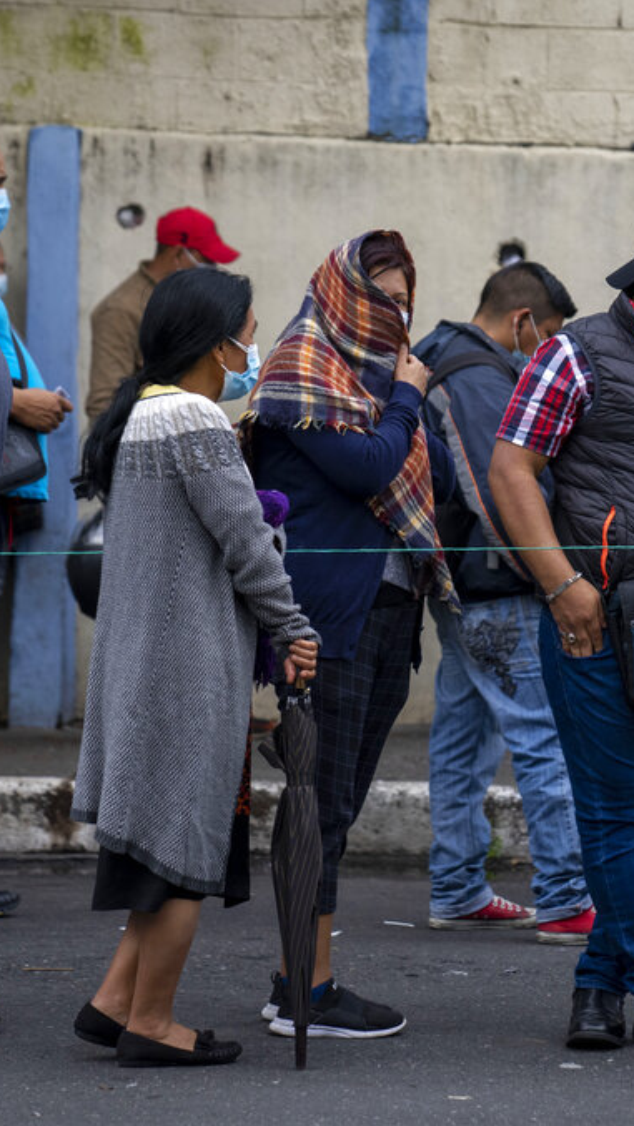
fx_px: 3316
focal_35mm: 111
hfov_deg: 10.9
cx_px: 496
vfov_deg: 19.3
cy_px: 565
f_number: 2.8
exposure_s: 1/2000
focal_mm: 70
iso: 400
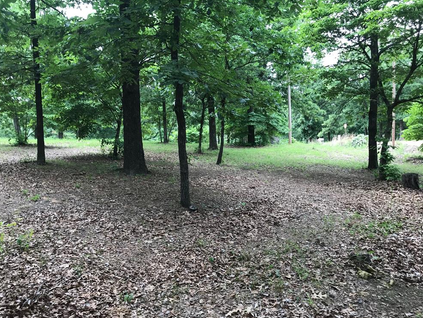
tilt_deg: -1.1
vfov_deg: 48.2
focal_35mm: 29
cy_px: 160
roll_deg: +1.3
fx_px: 354
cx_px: 206
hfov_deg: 61.6
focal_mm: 3.99
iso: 20
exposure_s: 1/123
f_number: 1.8
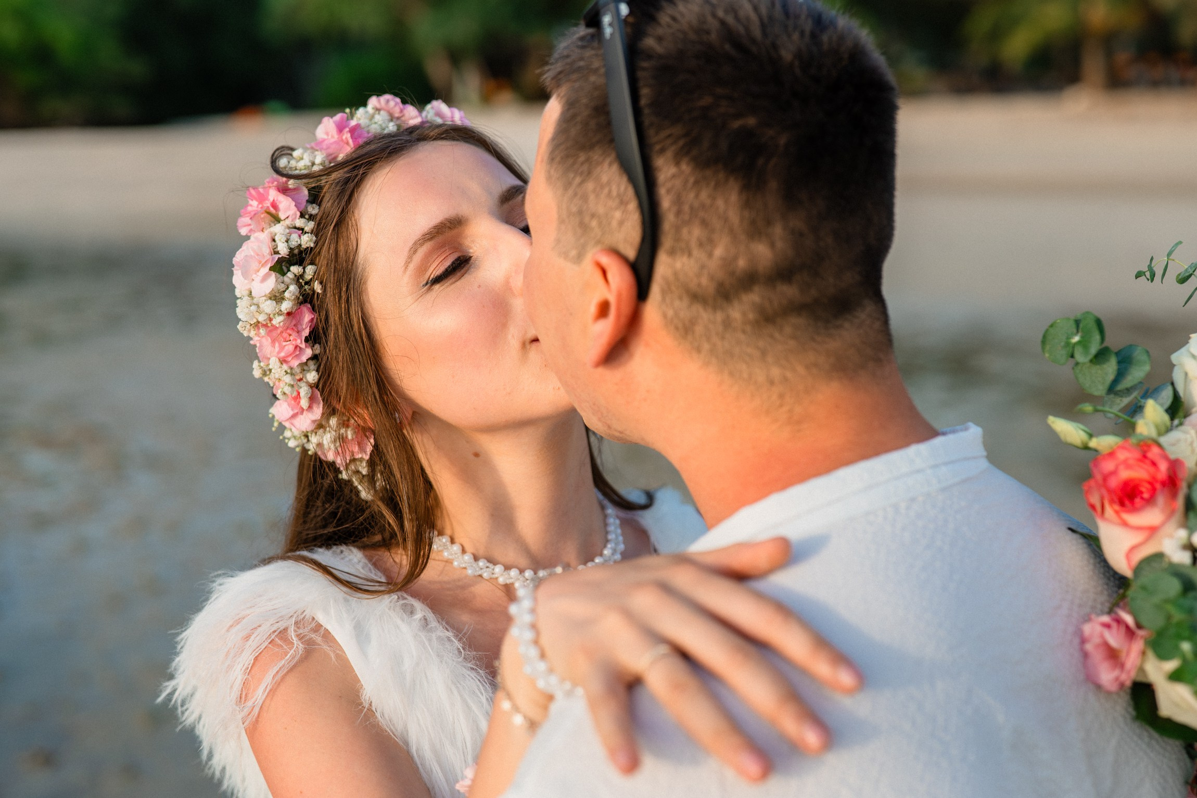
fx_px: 1662
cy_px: 399
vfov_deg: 27.0
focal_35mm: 50
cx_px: 598
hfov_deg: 39.6
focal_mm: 50
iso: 1000
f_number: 2.8
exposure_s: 1/3200
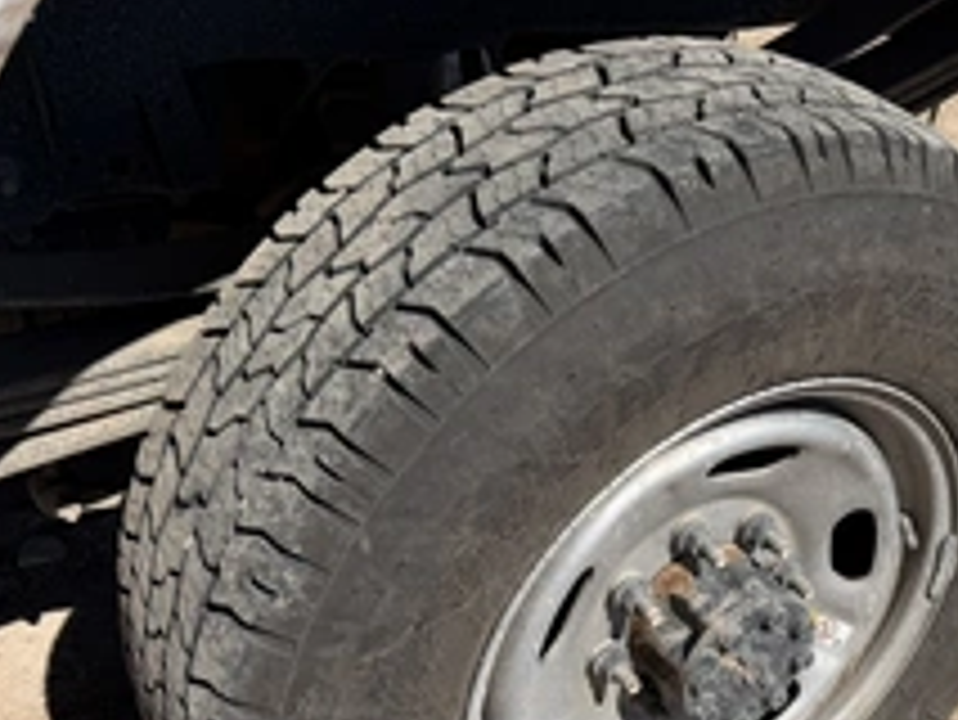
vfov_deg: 30.9
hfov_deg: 40.4
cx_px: 765
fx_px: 1246
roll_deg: -9.4
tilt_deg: -43.5
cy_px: 634
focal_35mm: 45
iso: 80
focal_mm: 6.76
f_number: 1.78
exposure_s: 1/7353
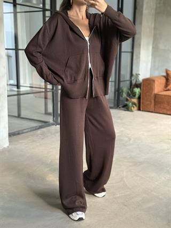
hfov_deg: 30.3
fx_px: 316
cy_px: 114
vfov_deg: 39.6
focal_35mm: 48
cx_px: 86
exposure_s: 1/40
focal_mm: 6.76
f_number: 1.78
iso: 400
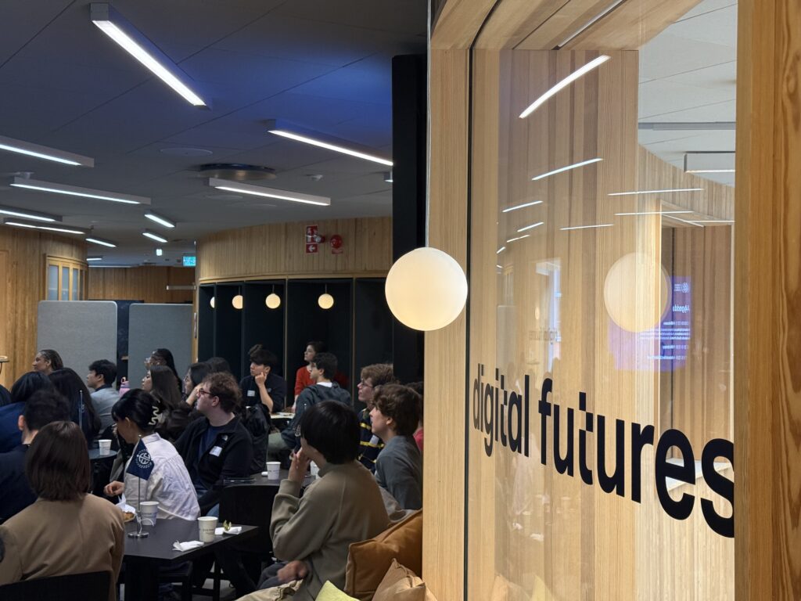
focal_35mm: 48
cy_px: 300
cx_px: 400
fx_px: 1111
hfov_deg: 39.7
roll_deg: -0.5
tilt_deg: +1.7
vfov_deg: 30.3
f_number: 1.78
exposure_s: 1/50
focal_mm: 6.76
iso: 250
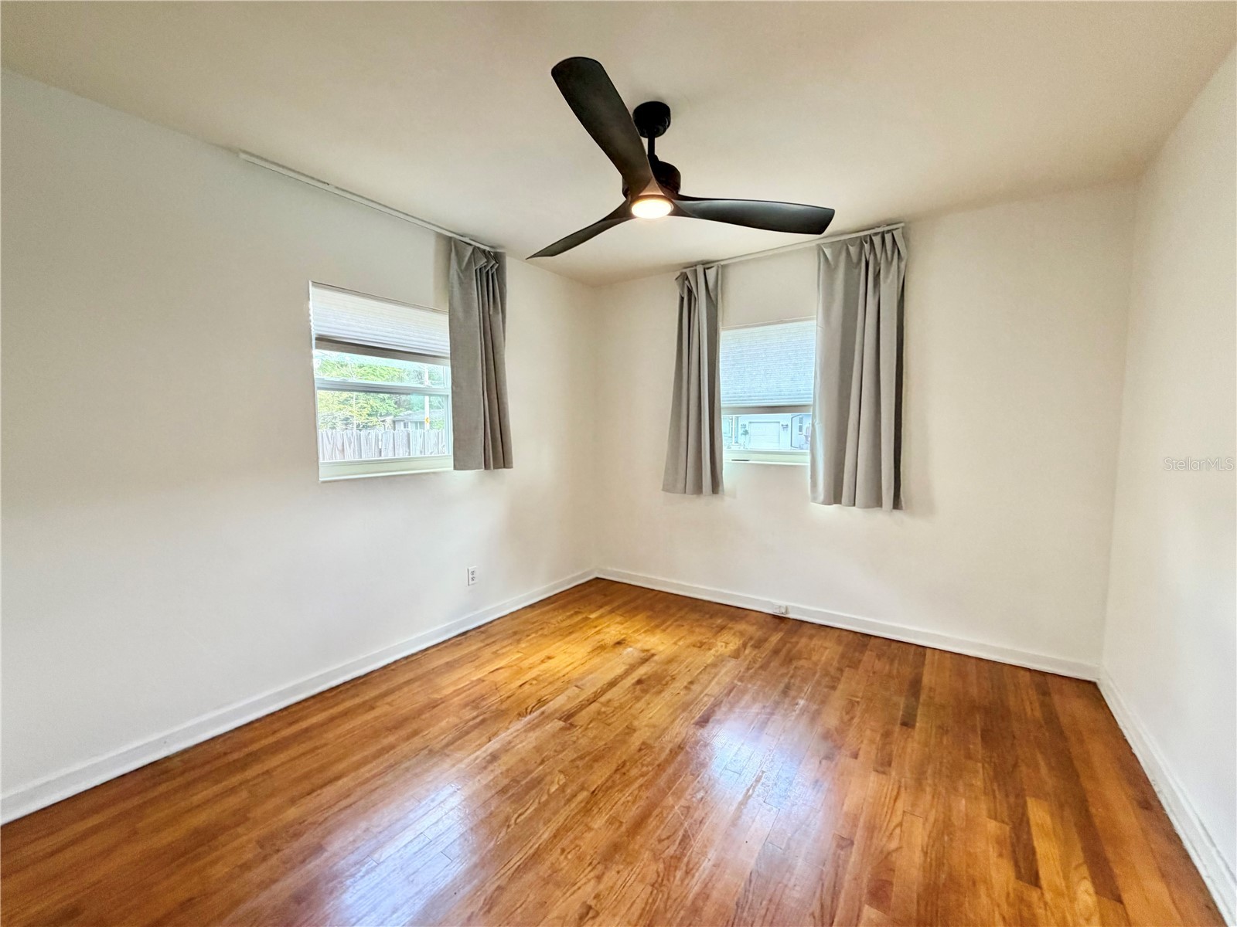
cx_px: 618
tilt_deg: -4.3
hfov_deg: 102.1
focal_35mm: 14
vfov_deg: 85.7
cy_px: 464
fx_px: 500
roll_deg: +0.4
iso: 320
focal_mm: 2.22
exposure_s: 1/60
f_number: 2.2
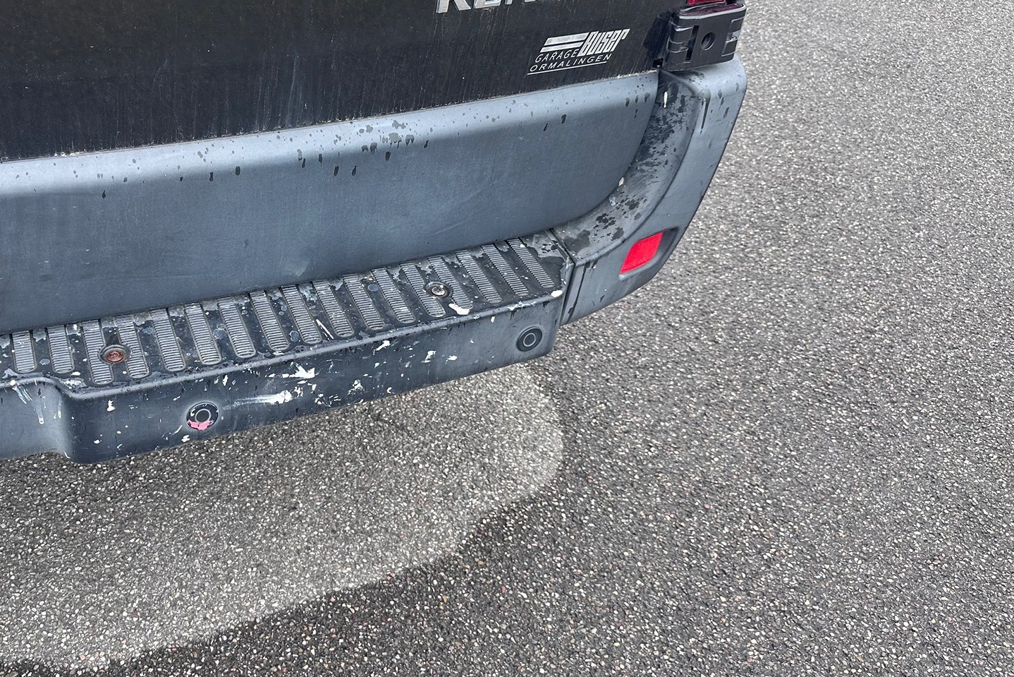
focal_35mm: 35
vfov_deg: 37.8
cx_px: 313
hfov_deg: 53.0
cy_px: 282
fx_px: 986
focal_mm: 6.86
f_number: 1.78
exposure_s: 1/513
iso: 80
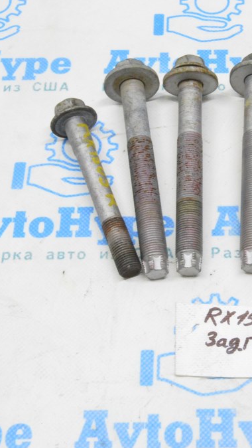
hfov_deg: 16.2
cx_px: 225
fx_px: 876
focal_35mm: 74
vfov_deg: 28.7
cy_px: 225
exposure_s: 1/15
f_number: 20
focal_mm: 31
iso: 6400
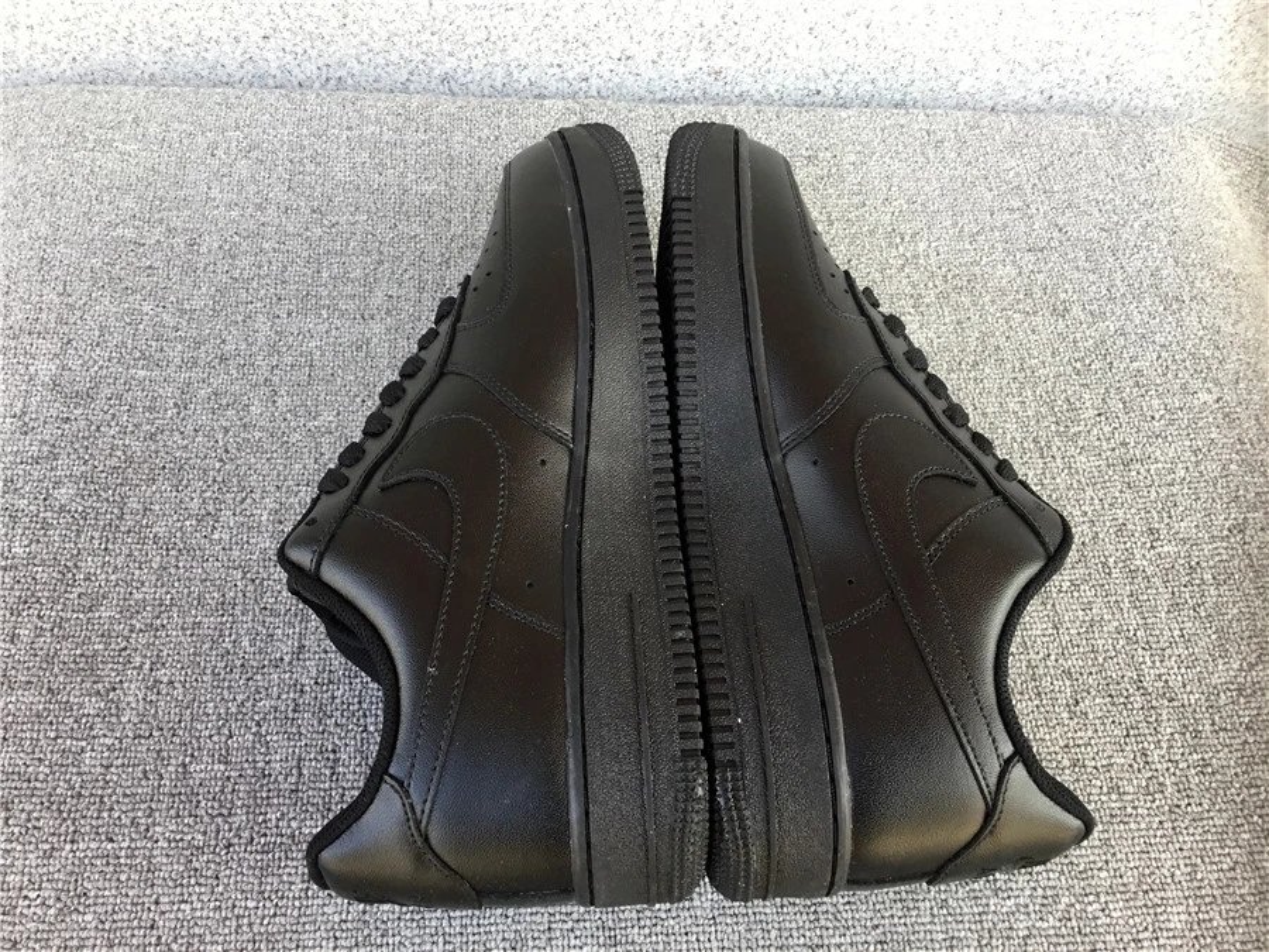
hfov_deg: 58.4
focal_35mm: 31
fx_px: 1136
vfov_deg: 45.4
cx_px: 634
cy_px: 476
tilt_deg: -58.0
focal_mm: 3.3
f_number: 2.4
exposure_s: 1/100
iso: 40
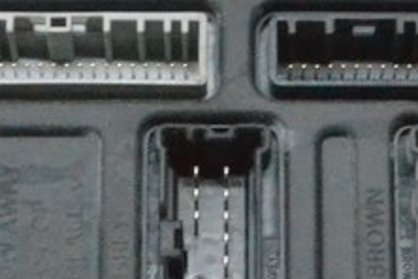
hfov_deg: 8.5
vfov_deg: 5.7
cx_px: 279
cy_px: 7
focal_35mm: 242
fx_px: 2813
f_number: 18
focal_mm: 35
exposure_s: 1/50
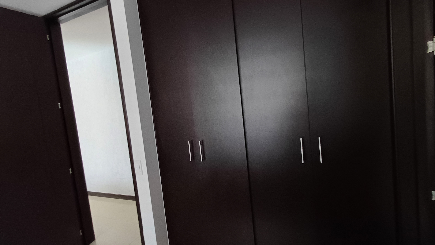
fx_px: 208
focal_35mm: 18
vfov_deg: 61.0
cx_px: 216
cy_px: 125
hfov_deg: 92.7
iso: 320
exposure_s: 1/24
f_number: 2.2
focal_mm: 1.64
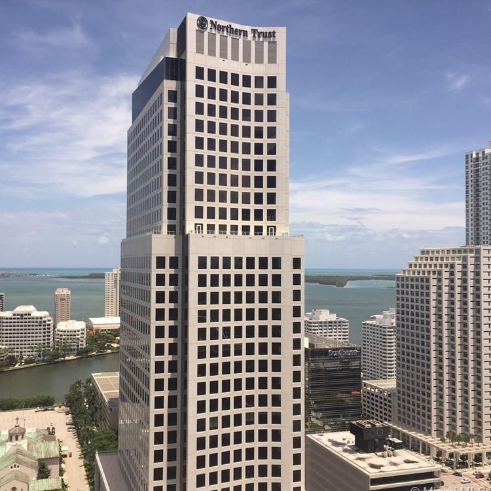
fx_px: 562
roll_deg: -0.9
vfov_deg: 47.2
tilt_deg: +2.5
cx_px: 215
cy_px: 250
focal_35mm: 35
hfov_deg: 47.1
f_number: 2.2
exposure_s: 1/2475
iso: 32
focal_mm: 4.15
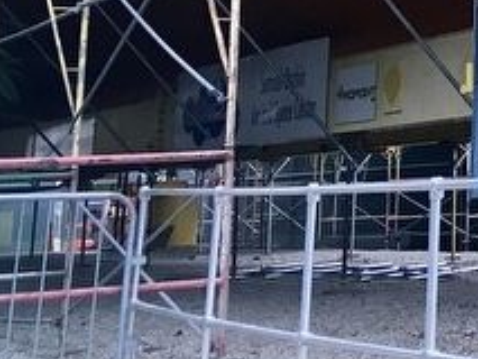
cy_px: -289
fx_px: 1506
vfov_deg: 12.4
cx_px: 765
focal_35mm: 109
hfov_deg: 16.1
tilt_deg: +16.0
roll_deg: +2.2
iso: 32
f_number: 2.2
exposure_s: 1/30
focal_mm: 4.15
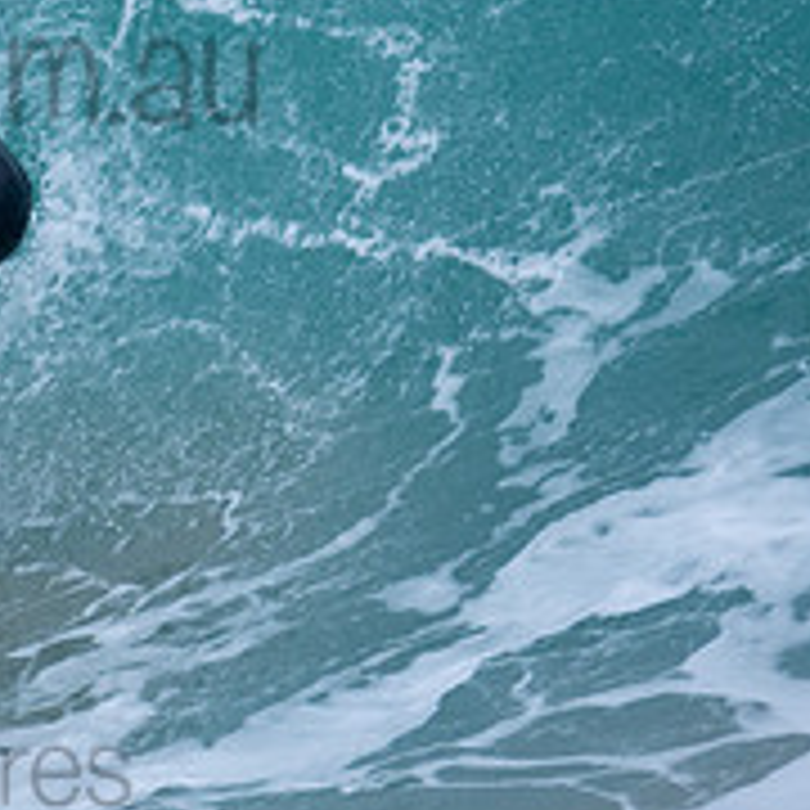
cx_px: -216
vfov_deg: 0.9
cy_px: 20
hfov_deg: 0.9
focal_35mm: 1977
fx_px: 52338
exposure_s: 1/500
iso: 220
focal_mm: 480
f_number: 5.6
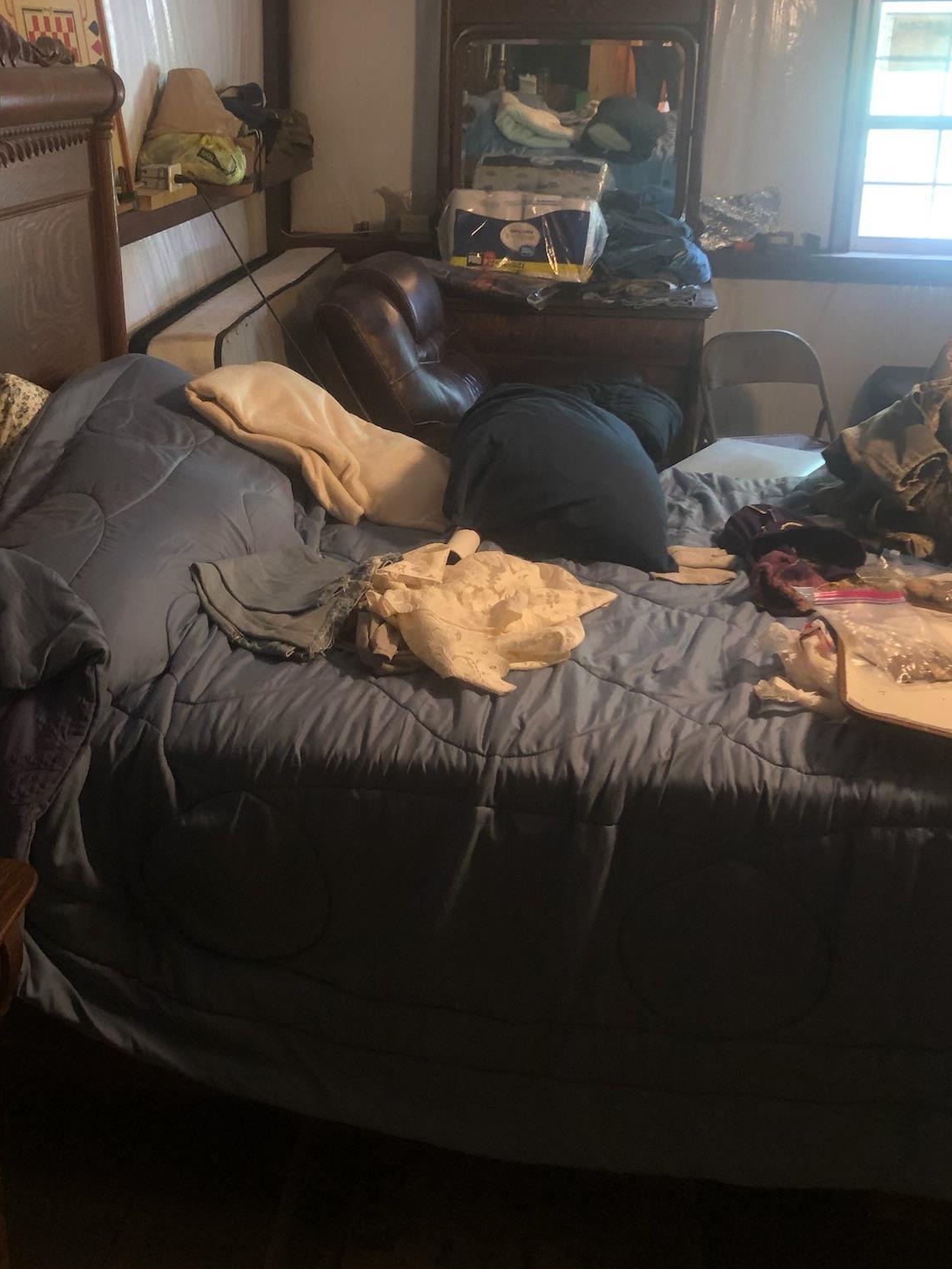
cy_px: 464
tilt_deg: -17.0
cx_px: 360
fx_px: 1393
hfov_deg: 37.5
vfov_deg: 48.4
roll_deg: -0.7
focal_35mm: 38
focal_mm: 3.99
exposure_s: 1/30
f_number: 1.8
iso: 400
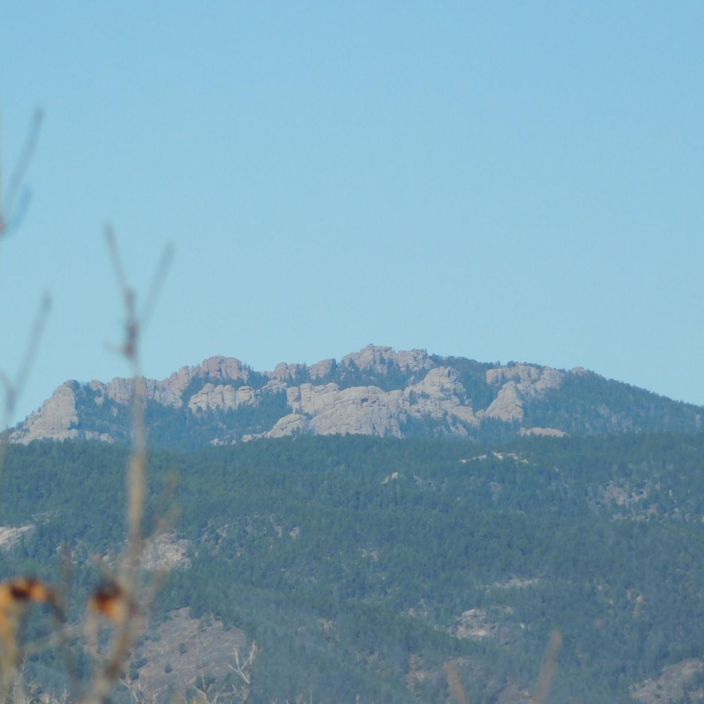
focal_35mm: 466
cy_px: 351
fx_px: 10722
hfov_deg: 3.8
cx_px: 339
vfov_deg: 3.8
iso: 125
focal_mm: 70
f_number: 5.9
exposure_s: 1/640
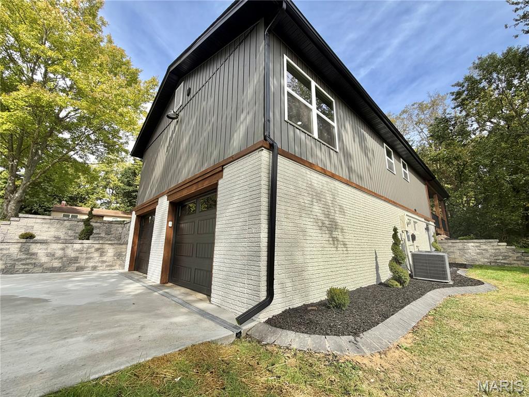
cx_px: 264
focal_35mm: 14
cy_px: 198
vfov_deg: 85.7
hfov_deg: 102.1
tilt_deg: +12.5
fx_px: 214
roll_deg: -0.9
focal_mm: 2.22
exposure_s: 1/770
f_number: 2.2
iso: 32
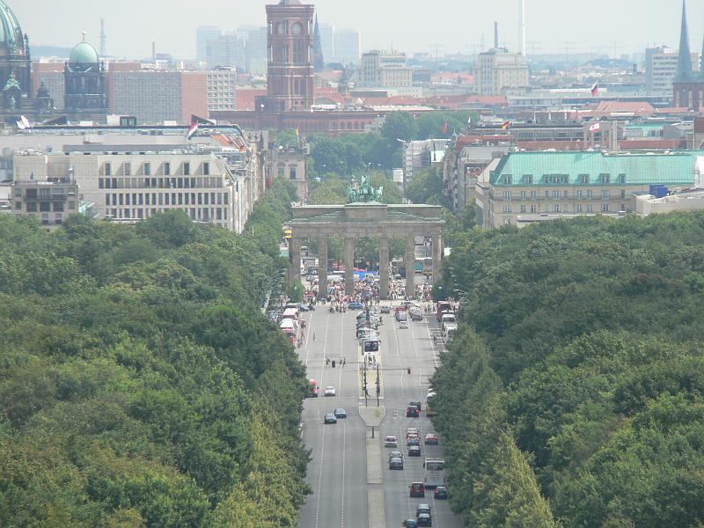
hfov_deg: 4.6
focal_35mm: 432
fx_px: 8786
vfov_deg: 3.4
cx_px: 352
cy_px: 264
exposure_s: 1/400
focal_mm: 72
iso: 80
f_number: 4.5
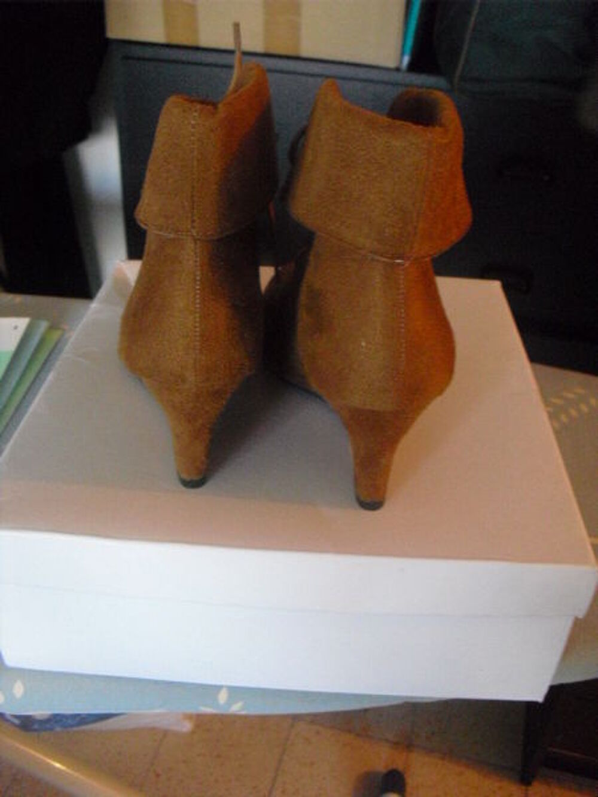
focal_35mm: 36
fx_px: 829
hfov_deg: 39.7
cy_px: 398
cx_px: 299
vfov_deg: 51.4
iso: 800
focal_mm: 6.3
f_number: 3.1
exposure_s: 1/8
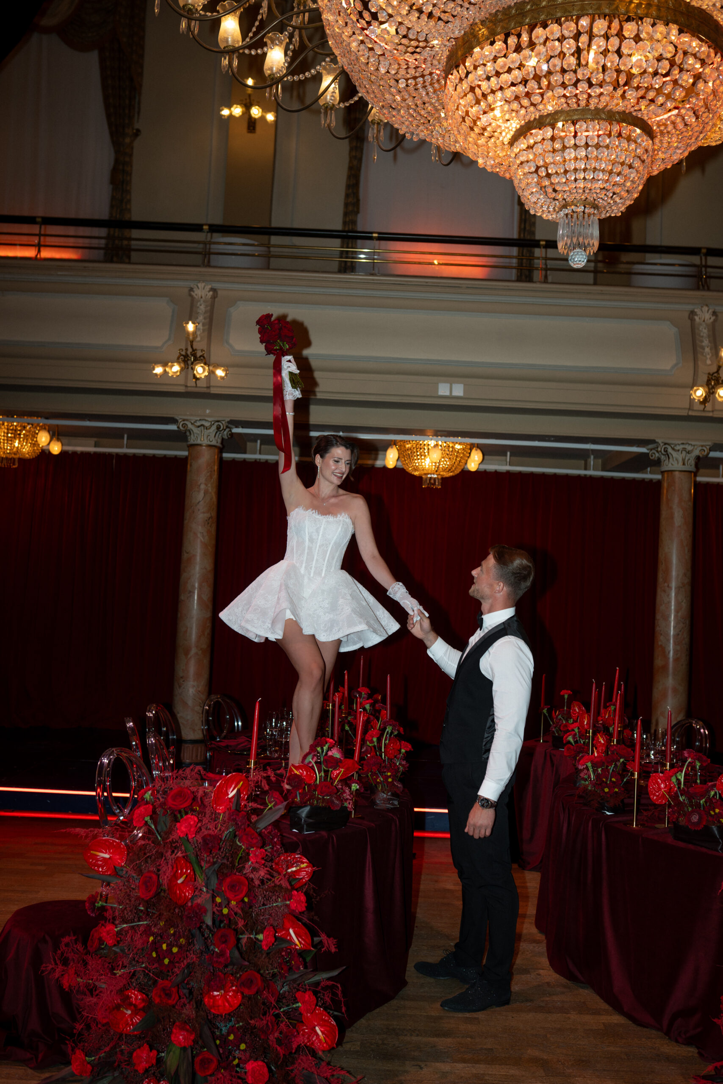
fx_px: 1054
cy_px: 542
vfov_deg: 54.4
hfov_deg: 37.9
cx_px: 362
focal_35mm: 35
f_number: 2.8
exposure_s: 1/60
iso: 200
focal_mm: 35
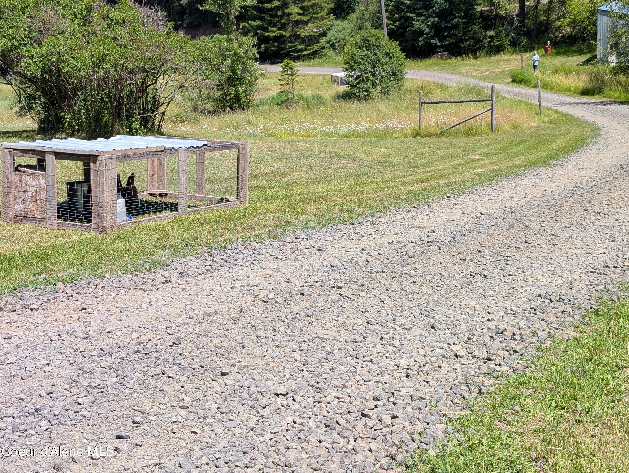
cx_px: 314
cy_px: 236
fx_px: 892
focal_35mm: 49
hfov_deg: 38.9
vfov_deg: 29.7
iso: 20
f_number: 1.68
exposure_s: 1/917
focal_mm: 6.9
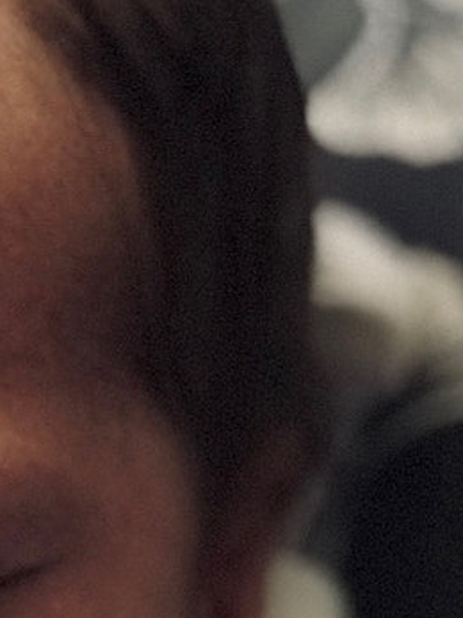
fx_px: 4693
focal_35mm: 263
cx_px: -230
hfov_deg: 5.6
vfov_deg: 7.5
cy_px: 684
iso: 500
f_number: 2.8
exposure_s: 1/60
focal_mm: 6.6
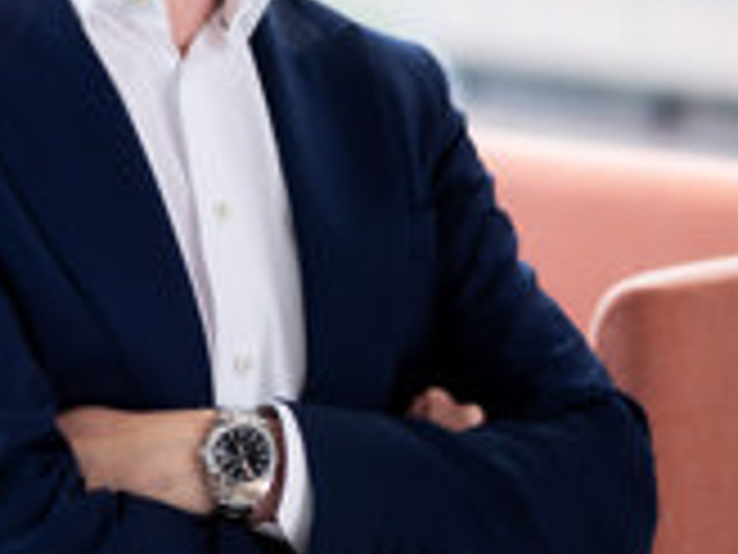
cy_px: 81
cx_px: 45
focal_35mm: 141
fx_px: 3006
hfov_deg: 13.8
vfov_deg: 10.5
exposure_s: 1/180
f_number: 1.4
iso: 100
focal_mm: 50
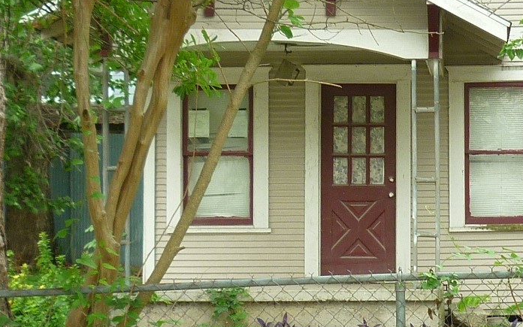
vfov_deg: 12.7
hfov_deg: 20.0
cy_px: 161
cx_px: 426
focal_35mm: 103
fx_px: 1468
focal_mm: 5.5
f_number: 2.8
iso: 80
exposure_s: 1/125
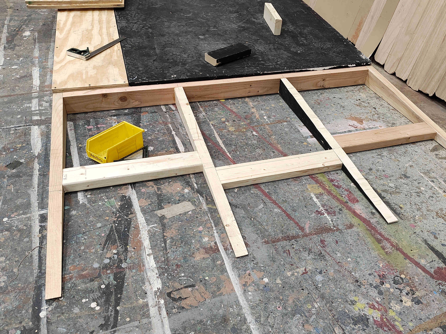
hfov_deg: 59.7
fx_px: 387
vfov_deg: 46.8
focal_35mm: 30
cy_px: 174
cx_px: 258
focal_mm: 4.15
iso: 311
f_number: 1.5
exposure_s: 1/60.1
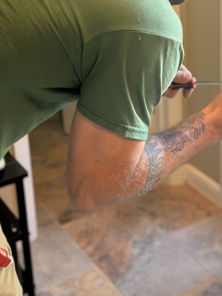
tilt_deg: -22.2
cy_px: 59
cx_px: 178
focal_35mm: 80
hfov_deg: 18.3
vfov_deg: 24.0
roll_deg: +0.4
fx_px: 684
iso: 200
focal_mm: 6.76
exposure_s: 1/40
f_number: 1.78
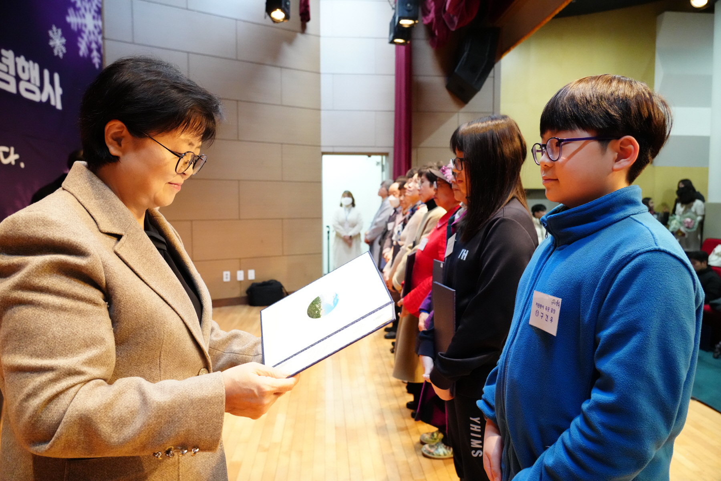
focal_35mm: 24
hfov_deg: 73.7
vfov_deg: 53.1
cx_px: 360
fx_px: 481
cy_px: 240
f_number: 4.5
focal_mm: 24
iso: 10000
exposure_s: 1/160
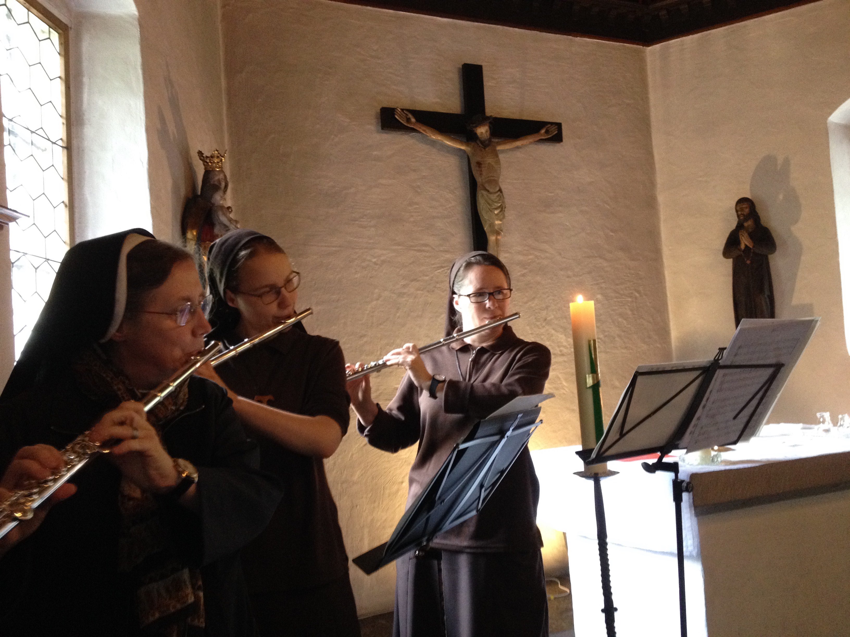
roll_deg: +3.6
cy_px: 318
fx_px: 859
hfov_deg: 52.6
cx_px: 425
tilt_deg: +4.9
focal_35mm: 35
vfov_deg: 40.7
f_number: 2.4
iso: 250
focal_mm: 4.28
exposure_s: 1/20
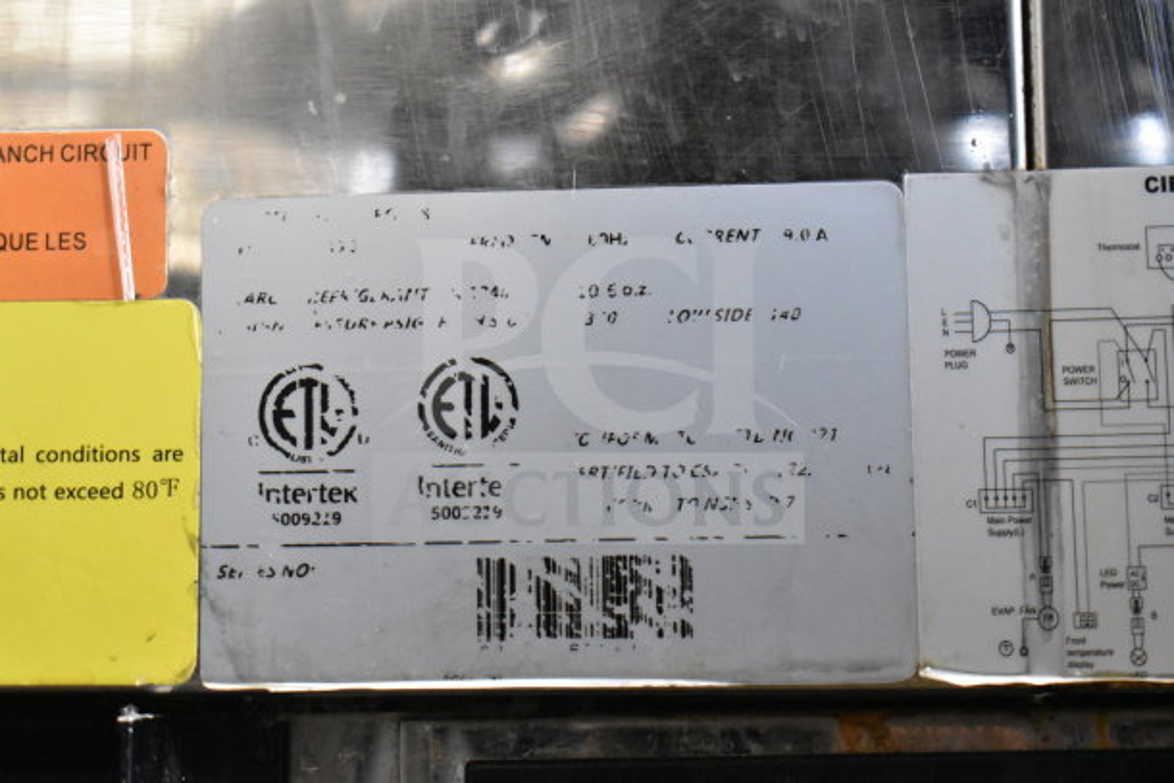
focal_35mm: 68
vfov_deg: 20.2
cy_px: 392
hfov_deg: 29.9
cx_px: 587
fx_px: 2202
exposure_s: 1/100
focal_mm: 45
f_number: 5
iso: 6400
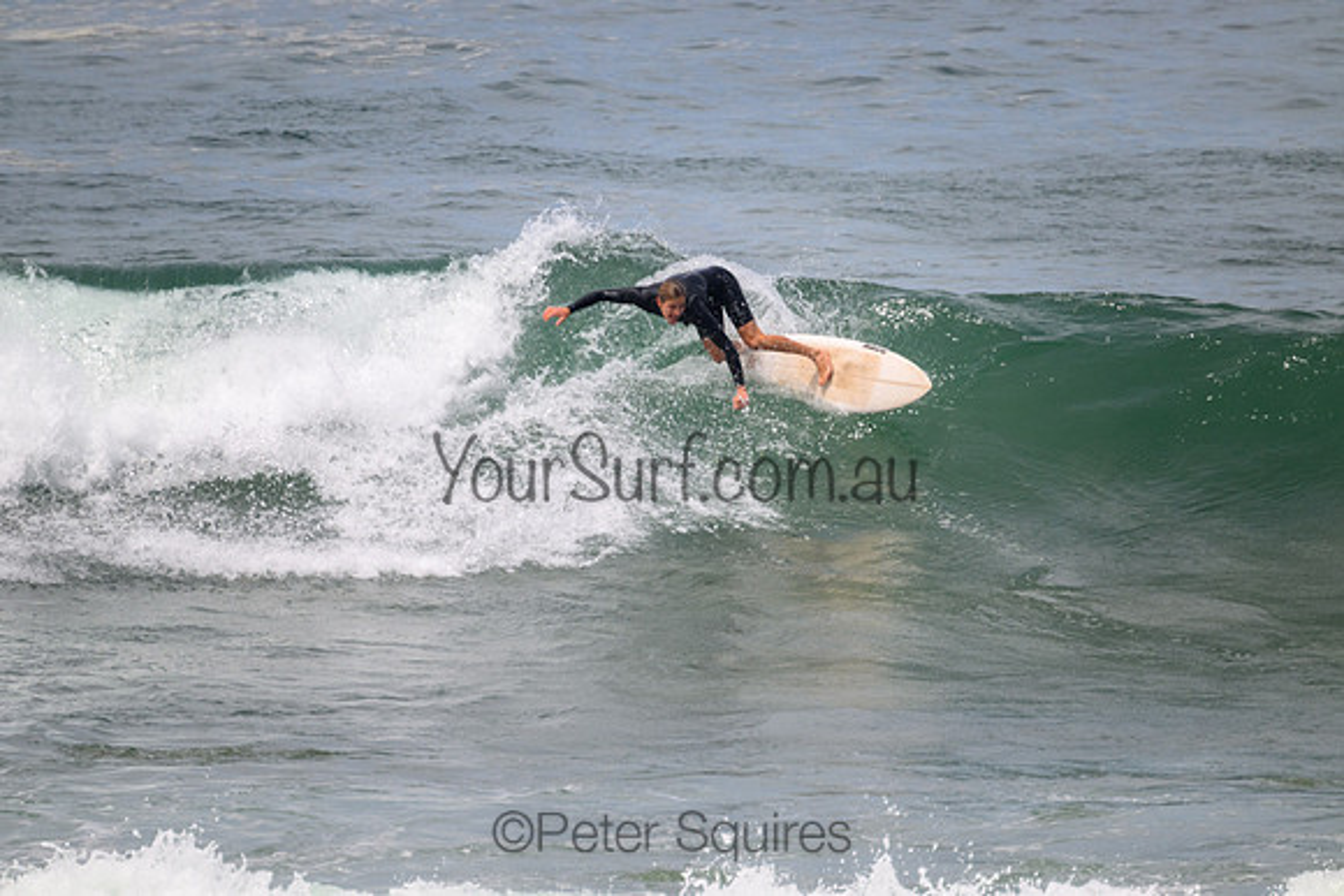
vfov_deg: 1.7
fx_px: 29872
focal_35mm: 800
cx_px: 672
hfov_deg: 2.6
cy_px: 448
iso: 900
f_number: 11
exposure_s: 1/2000
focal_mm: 800
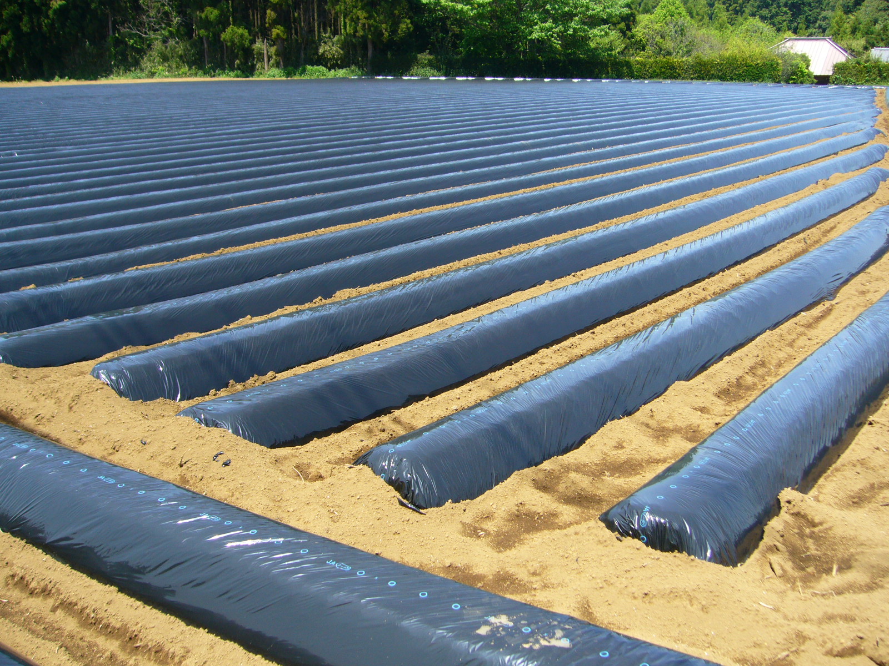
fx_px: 899
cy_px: 333
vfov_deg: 40.7
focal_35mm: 35
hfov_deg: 52.6
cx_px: 444
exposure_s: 1/160
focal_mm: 5.8
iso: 80
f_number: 5.6
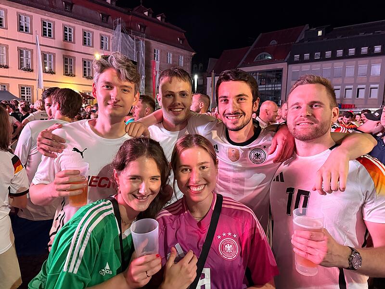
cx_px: 192
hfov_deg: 71.6
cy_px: 144
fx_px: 267
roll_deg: -2.2
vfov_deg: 56.8
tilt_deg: -5.0
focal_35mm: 24
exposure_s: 1/33
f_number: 1.78
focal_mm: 6.76
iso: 640
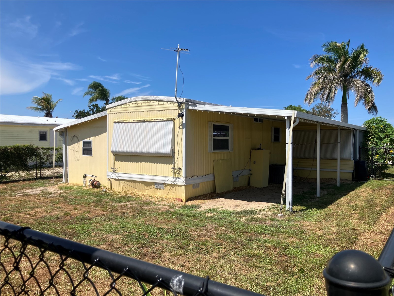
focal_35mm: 28
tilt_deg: -1.1
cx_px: 197
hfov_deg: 63.4
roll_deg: -0.1
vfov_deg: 49.7
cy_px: 148
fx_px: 319
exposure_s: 1/2558
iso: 32
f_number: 1.8
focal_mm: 3.99
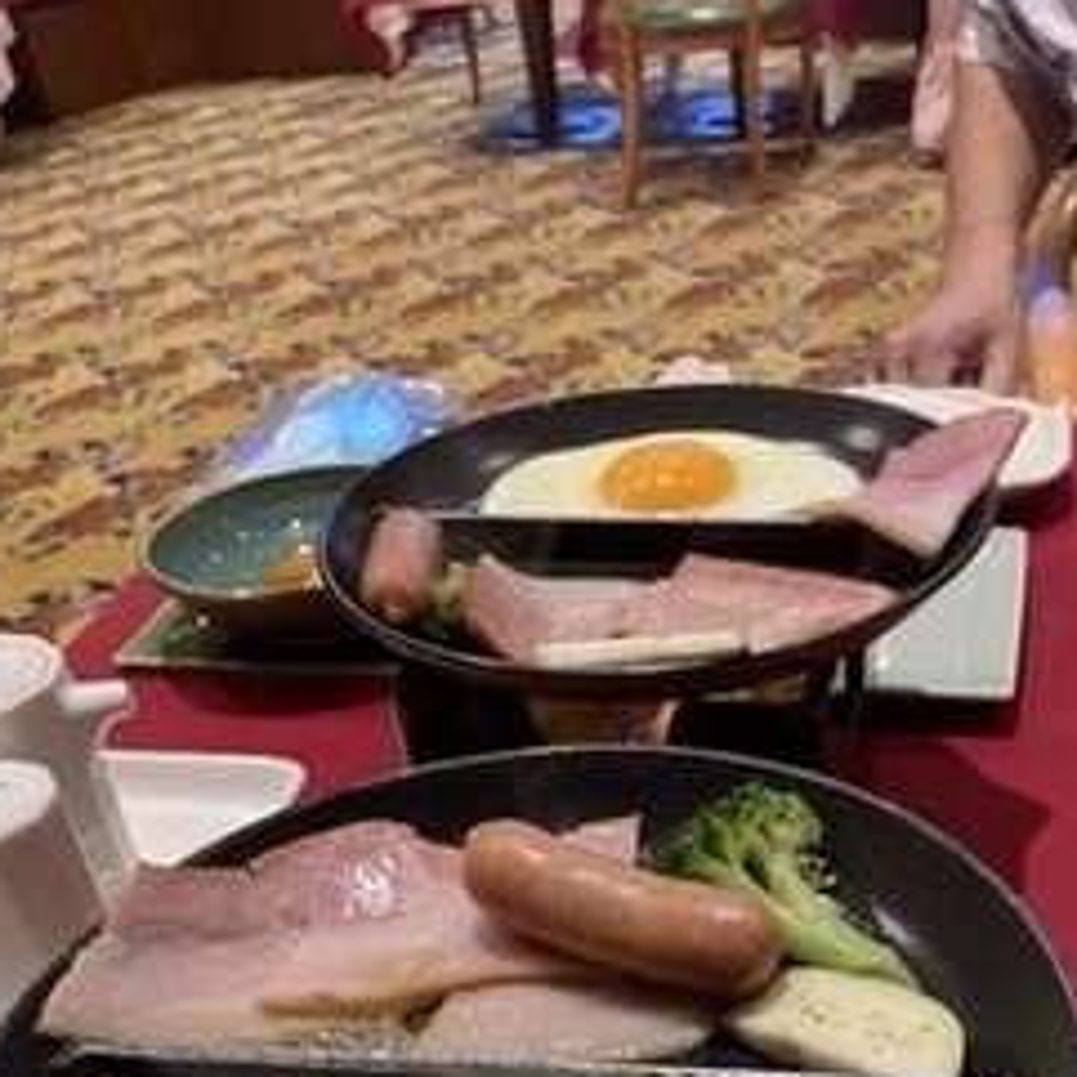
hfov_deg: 40.7
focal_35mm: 41
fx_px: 1443
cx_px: 648
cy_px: 818
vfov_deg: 39.7
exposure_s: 1/60
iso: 80
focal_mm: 3.99
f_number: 1.8
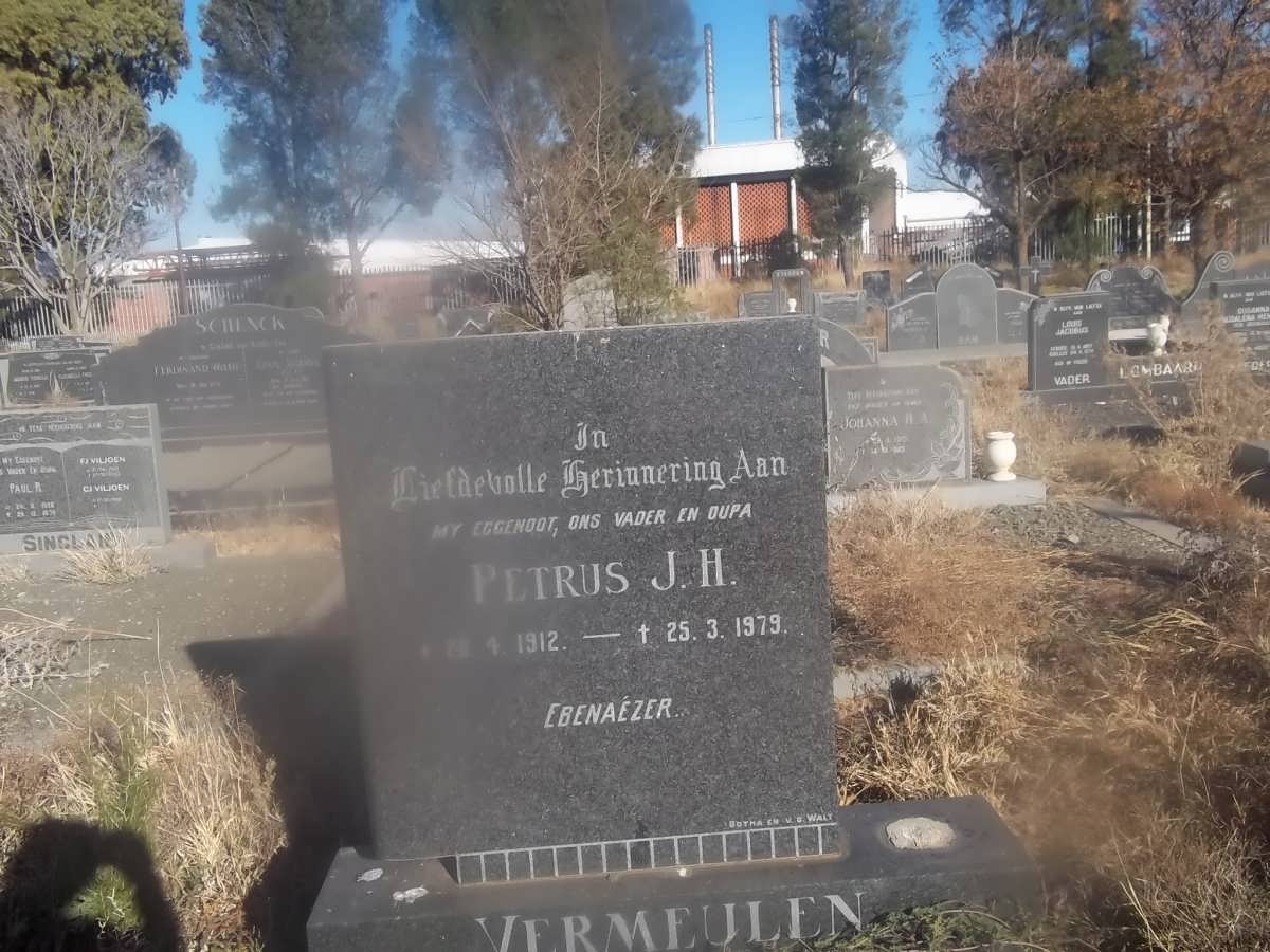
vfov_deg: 44.2
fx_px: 1174
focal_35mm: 32
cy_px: 476
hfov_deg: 56.8
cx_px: 635
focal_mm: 5.7
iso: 80
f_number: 5.5
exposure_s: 1/400
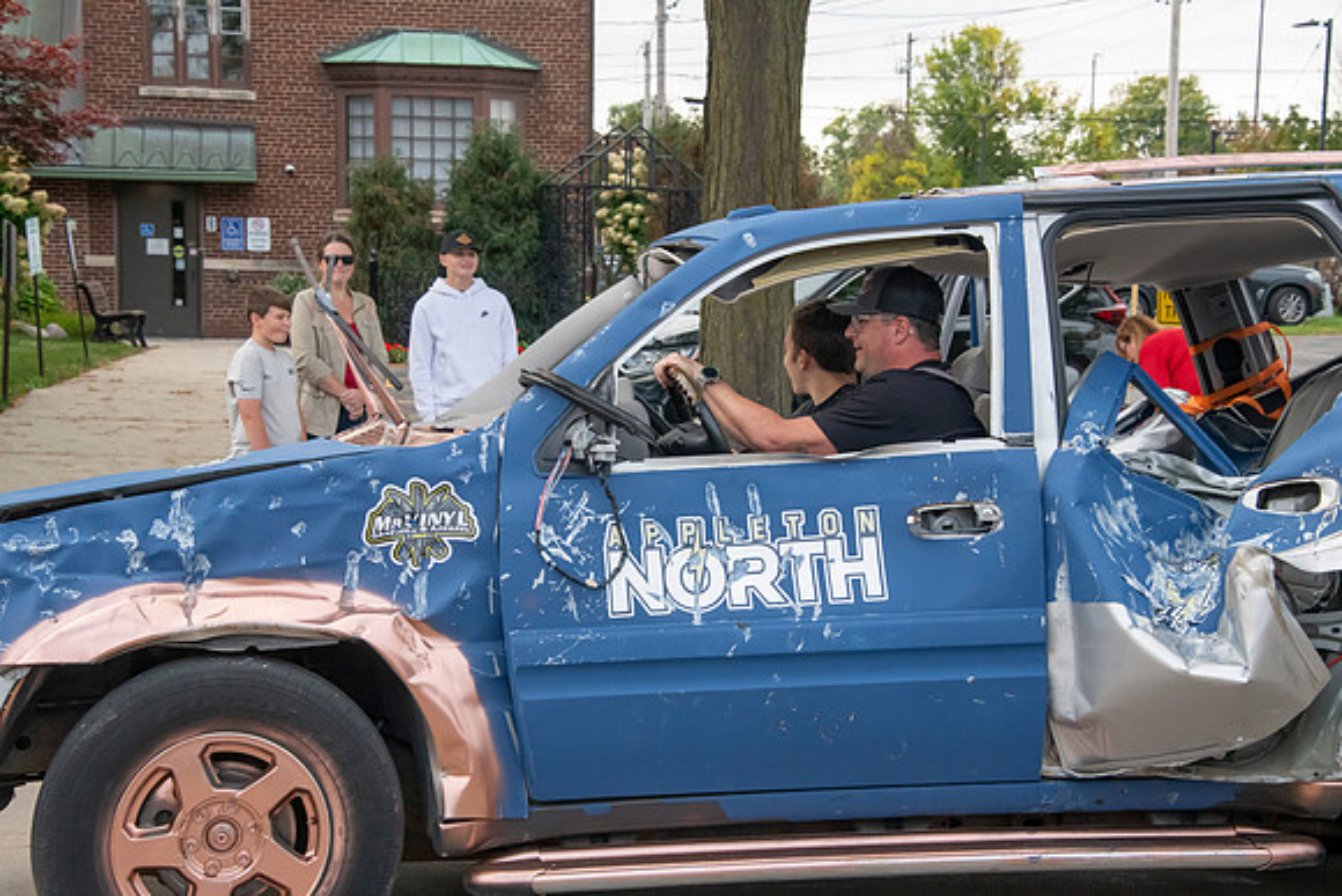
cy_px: 448
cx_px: 671
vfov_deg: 15.2
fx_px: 3356
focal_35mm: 90
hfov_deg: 22.6
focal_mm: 90
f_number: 11
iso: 3200
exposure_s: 1/320
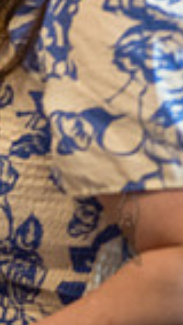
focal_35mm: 542
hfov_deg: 2.2
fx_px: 4670
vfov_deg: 4.0
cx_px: -357
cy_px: -127
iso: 2000
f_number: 3.2
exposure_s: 1/125
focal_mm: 120
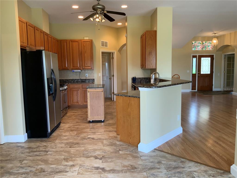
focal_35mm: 29
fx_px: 199
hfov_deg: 61.7
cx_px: 118
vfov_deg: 48.2
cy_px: 89
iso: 80
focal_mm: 3
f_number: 1.8
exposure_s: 1/60
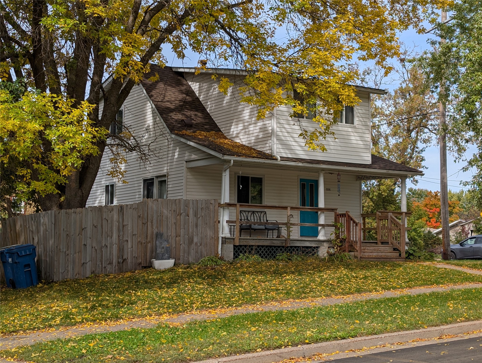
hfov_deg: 38.9
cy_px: 182
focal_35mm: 49
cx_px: 241
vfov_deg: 29.7
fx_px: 683
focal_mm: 6.9
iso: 20
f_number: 1.68
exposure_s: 1/992
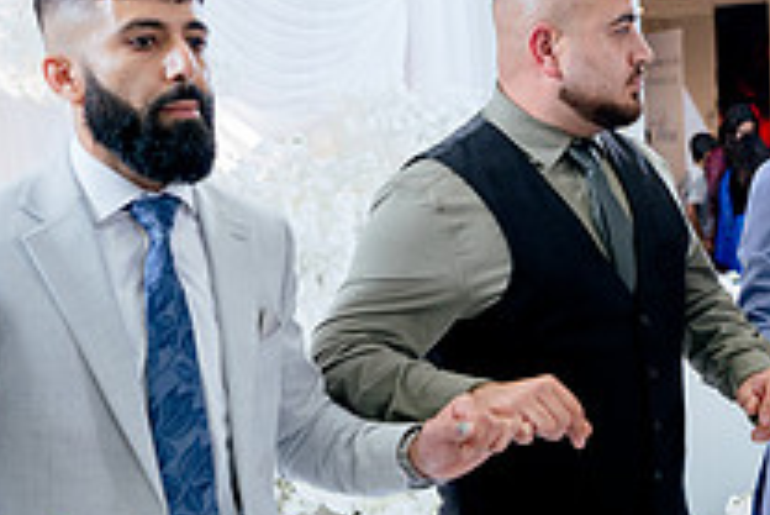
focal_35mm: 78
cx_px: 729
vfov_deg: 17.4
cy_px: 395
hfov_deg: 25.0
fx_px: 1669
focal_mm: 28
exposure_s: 1/160
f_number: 2.8
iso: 800
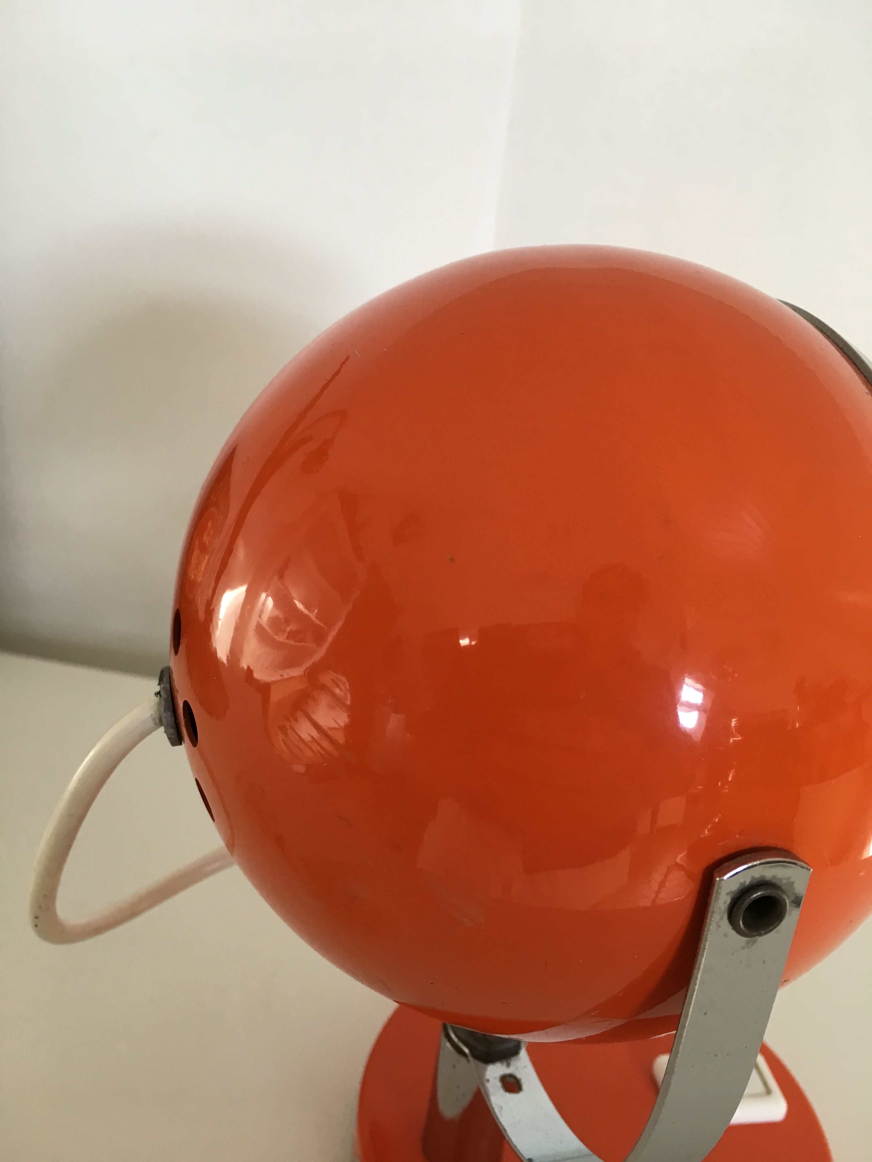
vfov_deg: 61.7
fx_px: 974
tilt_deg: -25.4
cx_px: 436
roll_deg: -6.7
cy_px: 581
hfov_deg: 48.2
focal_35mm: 29
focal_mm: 4.15
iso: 32
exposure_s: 1/33
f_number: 2.2
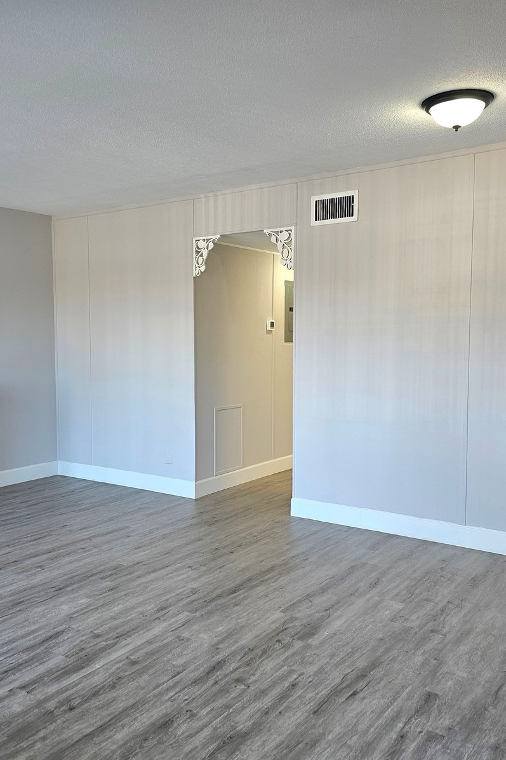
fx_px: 675
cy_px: 379
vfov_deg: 58.7
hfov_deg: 41.0
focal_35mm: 32
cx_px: 218
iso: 125
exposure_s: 1/120
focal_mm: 6.3
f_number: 1.7
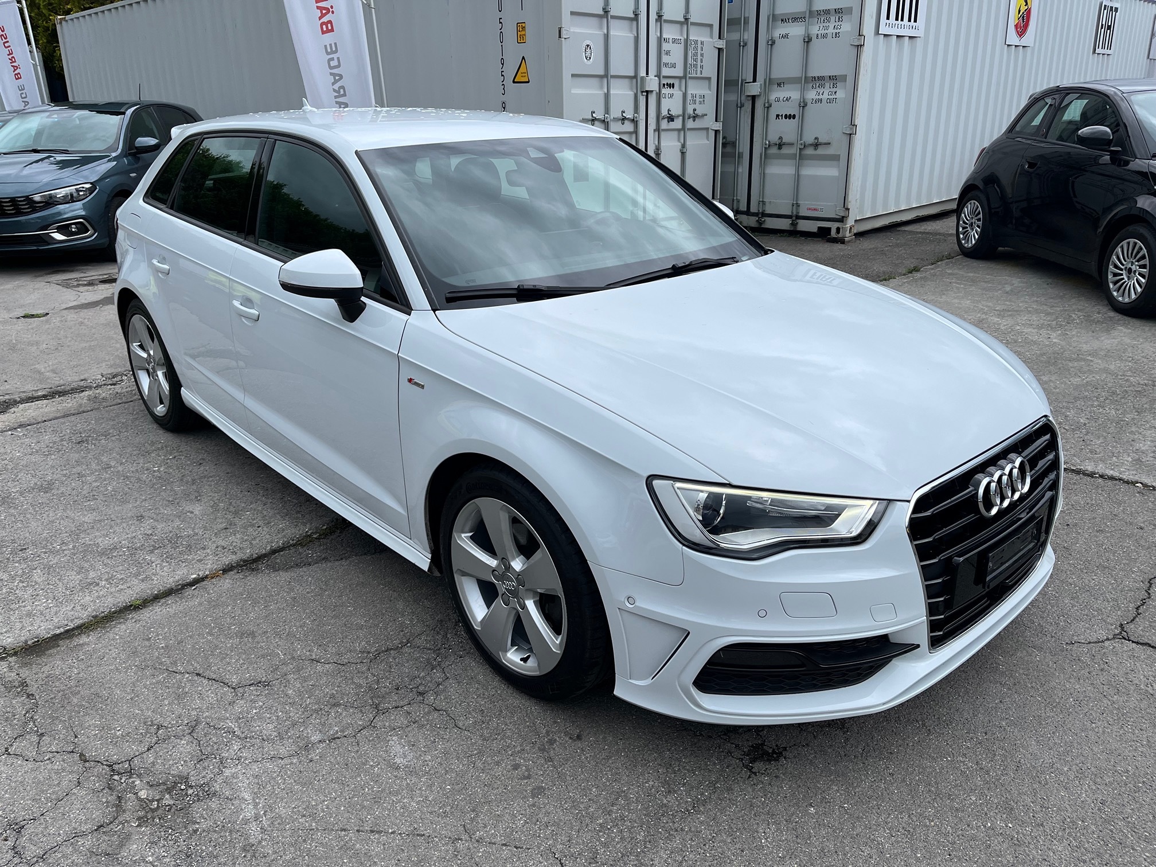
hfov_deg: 67.3
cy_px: 434
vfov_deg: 53.1
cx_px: 578
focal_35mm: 26
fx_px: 868
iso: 50
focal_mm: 5.1
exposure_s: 1/1957
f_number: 1.6
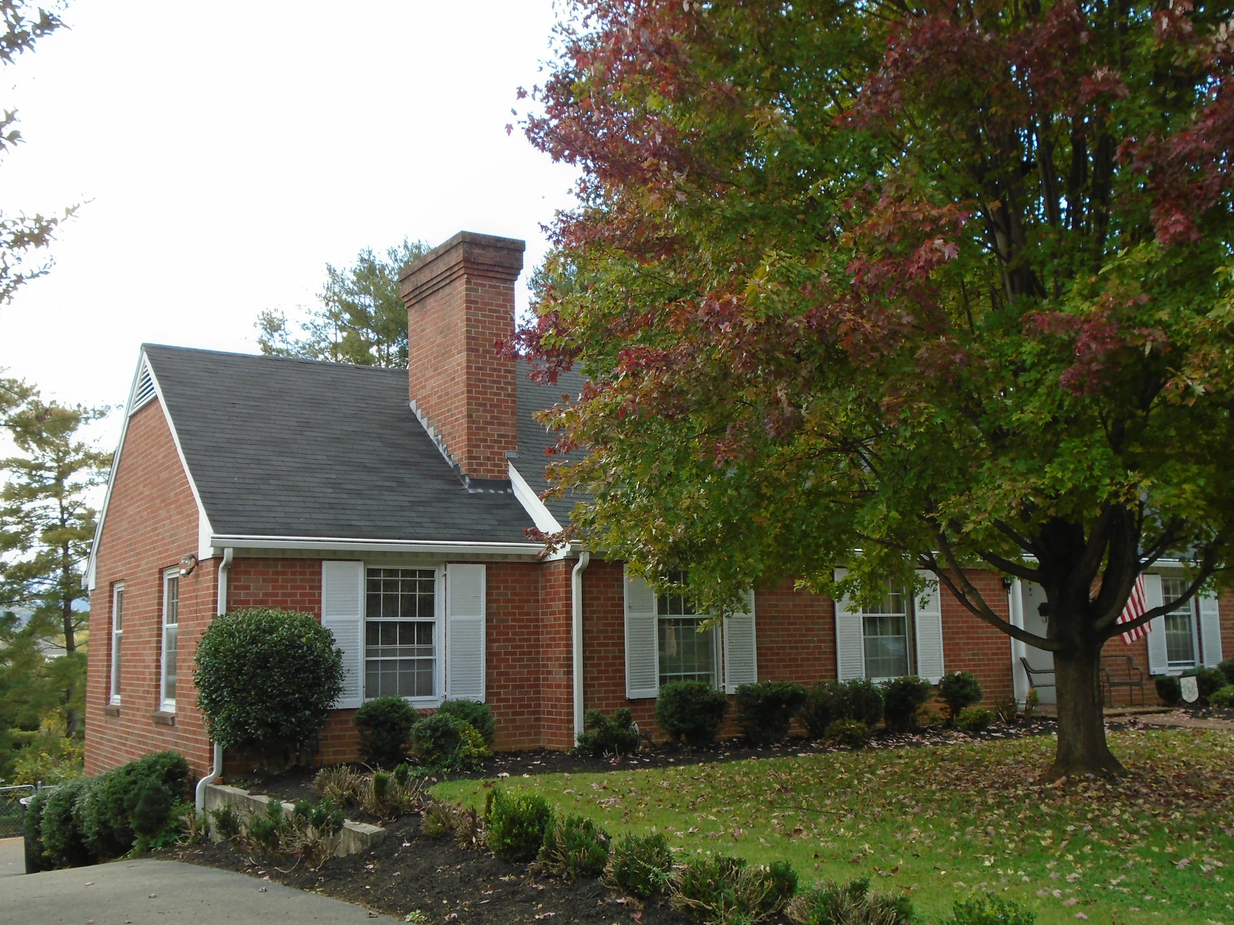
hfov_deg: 51.4
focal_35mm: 36
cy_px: 462
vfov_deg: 39.7
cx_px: 617
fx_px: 1283
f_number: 3.8
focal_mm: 6.4
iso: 100
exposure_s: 1/160
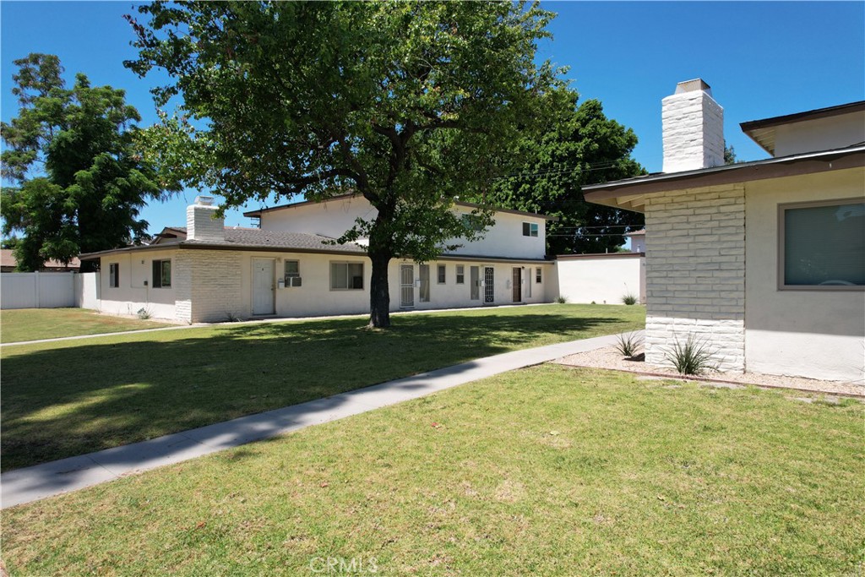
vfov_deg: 57.2
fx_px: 529
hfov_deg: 78.6
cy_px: 288
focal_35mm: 22
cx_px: 432
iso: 100
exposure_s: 1/1600
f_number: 2.8
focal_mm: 8.38
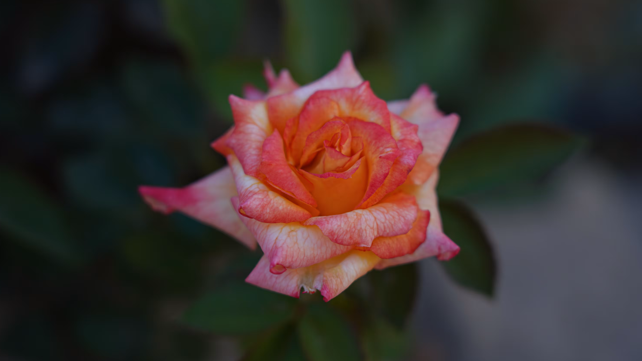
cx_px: 318
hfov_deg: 19.3
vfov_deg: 10.9
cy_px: 171
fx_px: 1890
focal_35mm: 111
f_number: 4.5
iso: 80
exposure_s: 1/160
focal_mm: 105
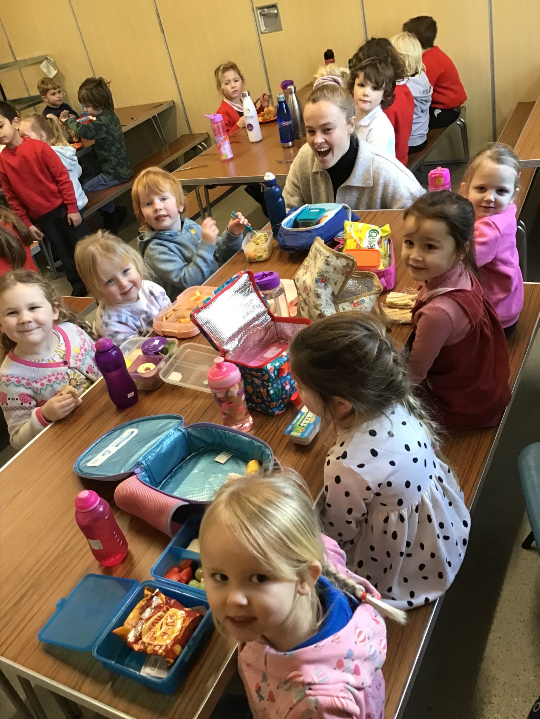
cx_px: 270
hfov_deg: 45.4
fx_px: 645
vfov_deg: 58.4
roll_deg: +14.3
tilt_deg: -31.5
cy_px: 360
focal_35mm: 31
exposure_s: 1/33
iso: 125
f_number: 2.4
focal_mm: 3.3
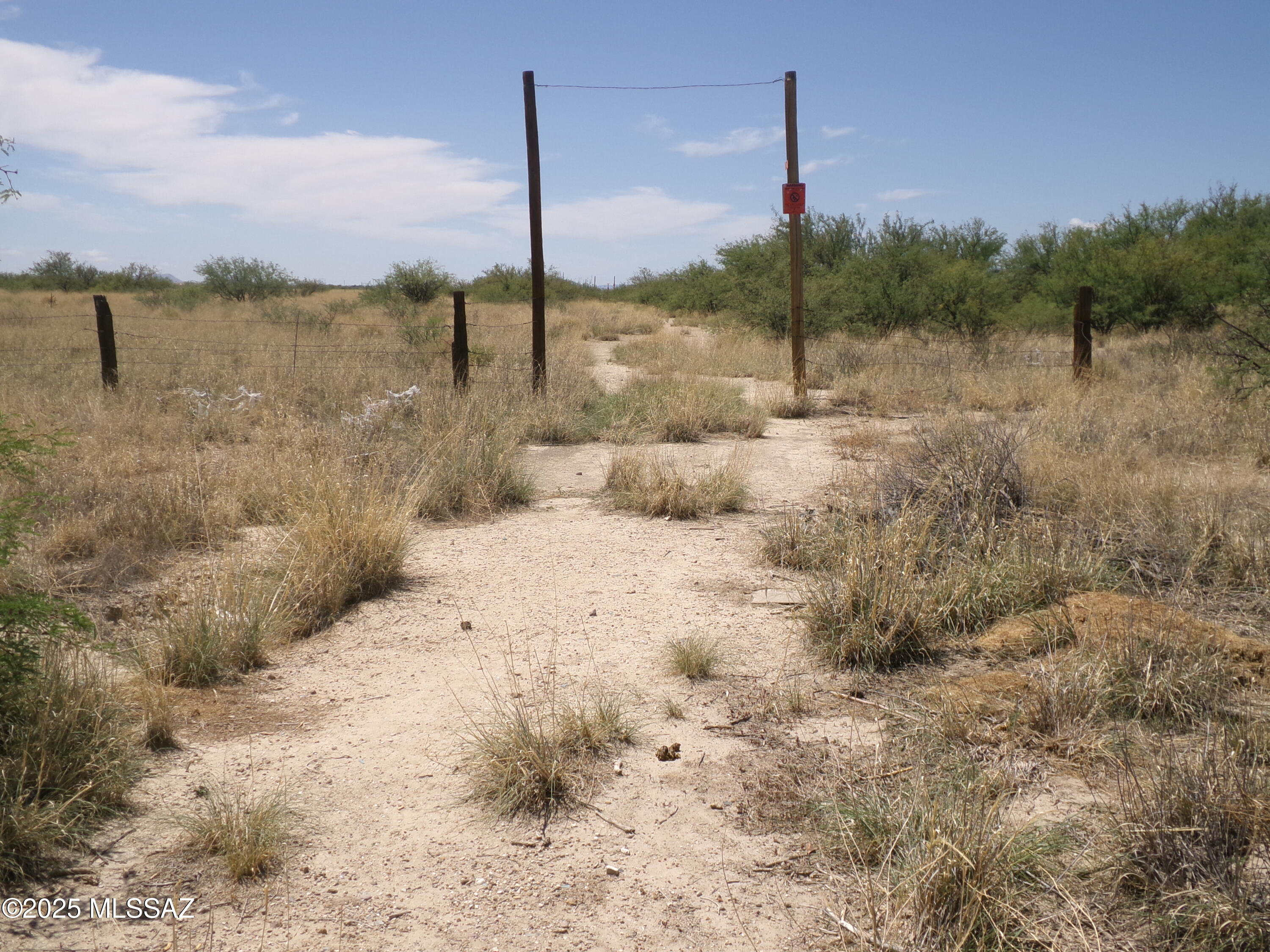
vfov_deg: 38.7
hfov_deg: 50.1
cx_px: 635
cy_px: 476
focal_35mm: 37
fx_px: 1357
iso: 100
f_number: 11.85
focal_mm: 6.6
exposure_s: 1/150
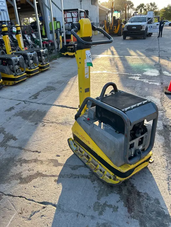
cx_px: 86
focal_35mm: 26
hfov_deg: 53.1
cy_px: 114
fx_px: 171
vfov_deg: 67.3
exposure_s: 1/552
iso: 50
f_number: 1.5
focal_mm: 5.7
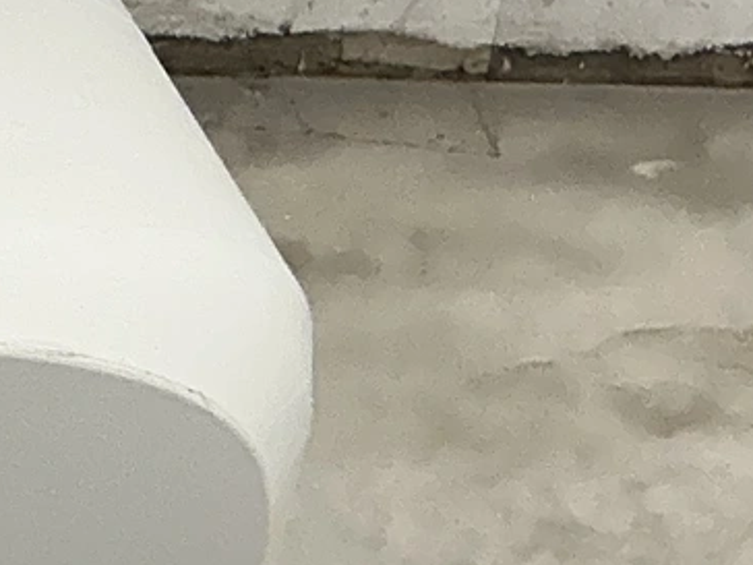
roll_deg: -1.9
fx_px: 3350
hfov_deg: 11.0
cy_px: 439
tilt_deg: -26.3
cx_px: -1003
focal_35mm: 154
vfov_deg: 9.6
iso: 25
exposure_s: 1/120
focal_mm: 3
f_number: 1.8
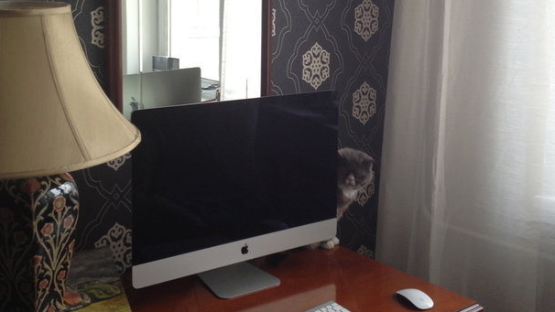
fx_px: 765
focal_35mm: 52
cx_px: 275
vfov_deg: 22.8
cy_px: 74
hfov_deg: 39.9
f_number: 2.4
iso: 50
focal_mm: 4.28
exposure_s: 1/60
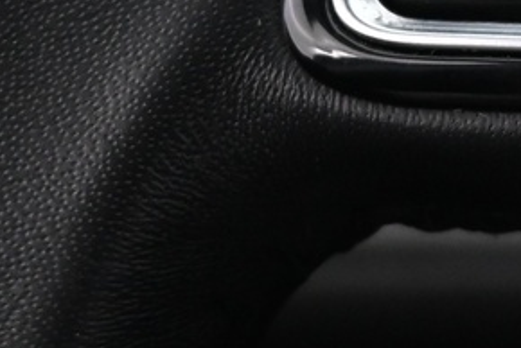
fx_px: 2121
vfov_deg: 9.2
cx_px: 693
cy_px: -100
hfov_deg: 13.5
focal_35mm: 146
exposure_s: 1/30
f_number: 3.5
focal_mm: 17.5
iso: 1800
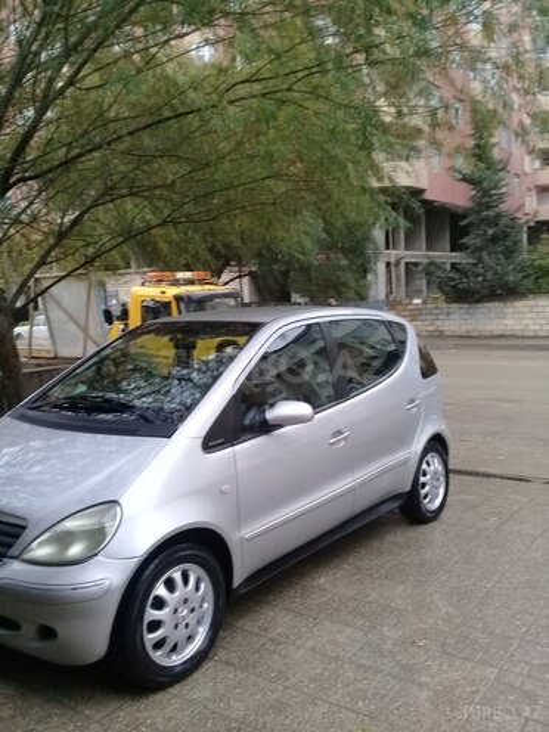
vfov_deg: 58.4
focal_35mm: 31
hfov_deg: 45.4
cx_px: 274
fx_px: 656
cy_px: 366
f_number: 2.2
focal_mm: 3.3
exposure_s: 1/33
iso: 160
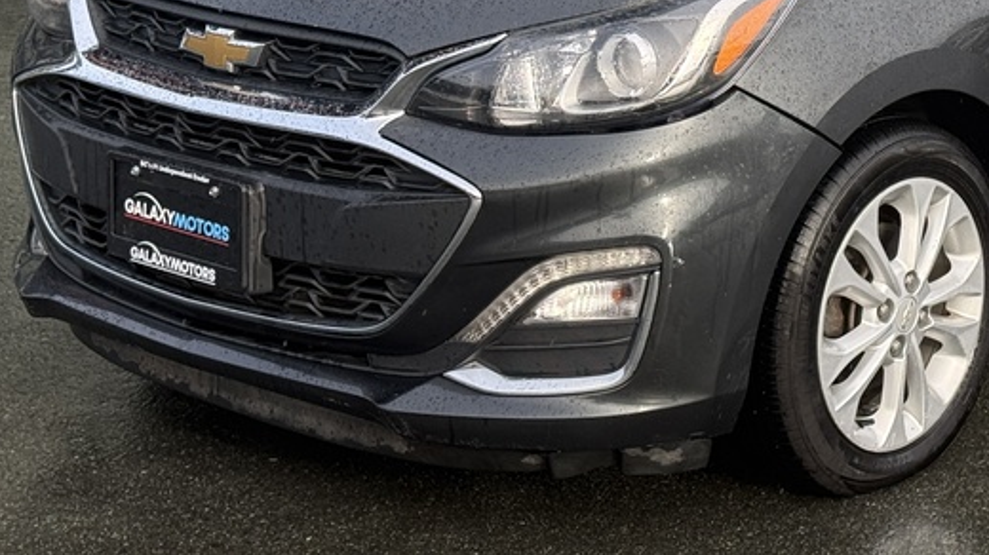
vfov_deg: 11.5
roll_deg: -1.3
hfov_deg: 20.4
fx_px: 2700
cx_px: 839
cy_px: -141
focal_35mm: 103
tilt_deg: -5.3
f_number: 1.78
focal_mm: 6.76
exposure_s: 1/706
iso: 64
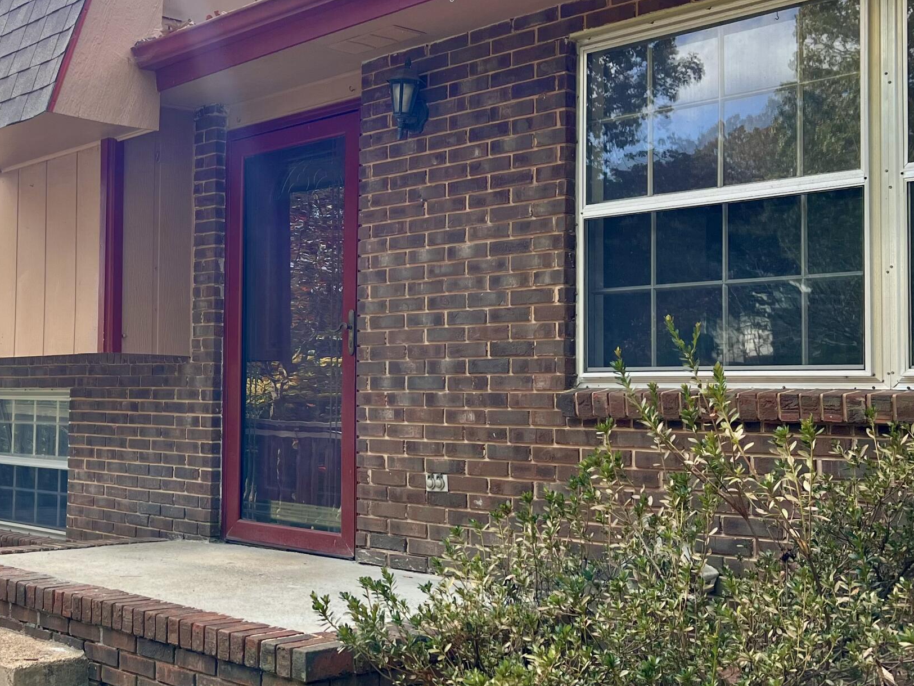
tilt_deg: +2.3
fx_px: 1267
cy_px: 334
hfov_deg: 38.0
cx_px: 163
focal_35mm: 48
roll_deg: -1.7
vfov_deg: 30.3
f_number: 1.5
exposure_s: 1/1029
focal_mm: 5.7
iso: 50
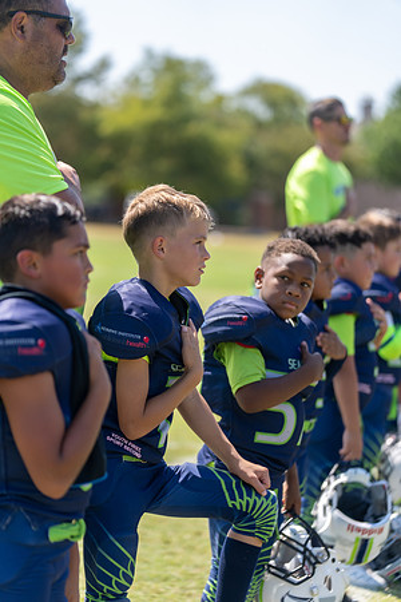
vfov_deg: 18.1
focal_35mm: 113
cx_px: 200
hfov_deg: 12.1
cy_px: 301
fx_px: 1888
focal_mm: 113
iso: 100
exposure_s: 1/800
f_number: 2.8
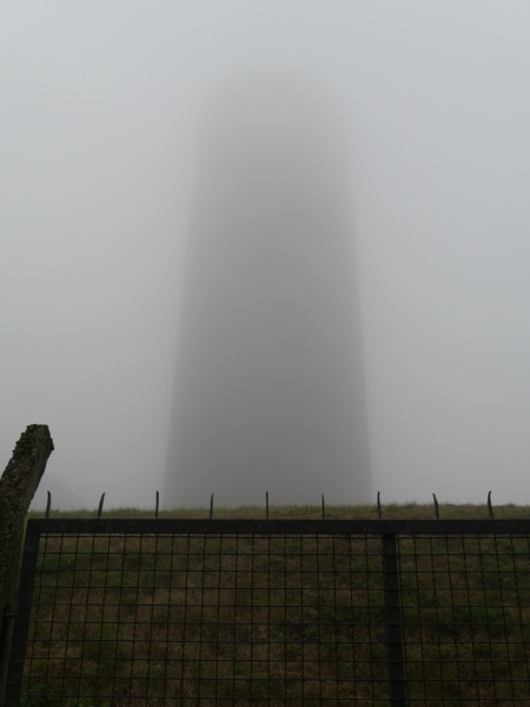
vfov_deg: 60.0
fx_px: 612
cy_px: 354
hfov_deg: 46.8
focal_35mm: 30
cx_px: 265
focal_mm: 15
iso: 200
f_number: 5
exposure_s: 1/160
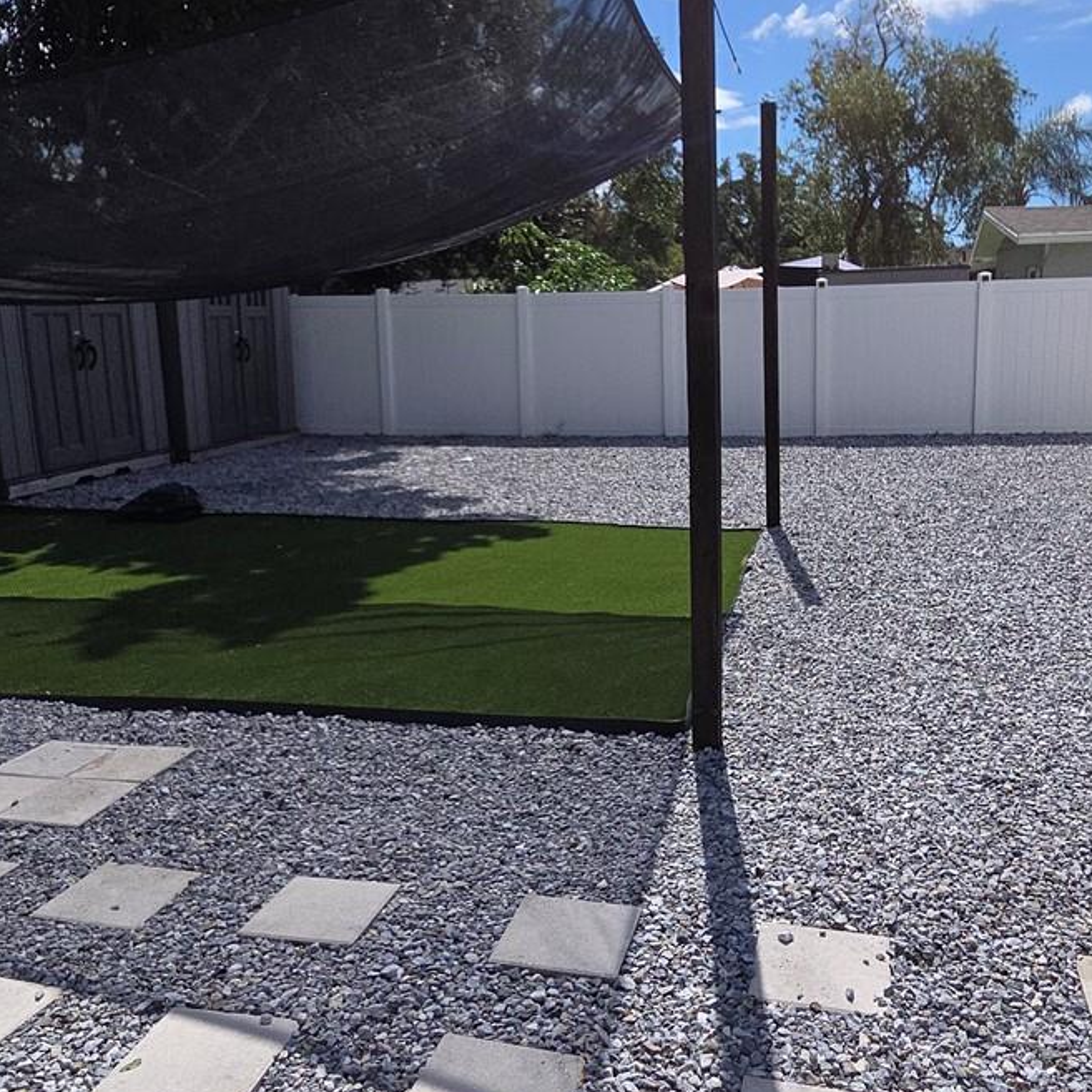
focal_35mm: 28
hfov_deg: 57.2
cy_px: 517
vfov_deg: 57.3
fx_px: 999
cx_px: 607
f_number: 2.2
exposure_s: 1/3512
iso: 50
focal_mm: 2.2
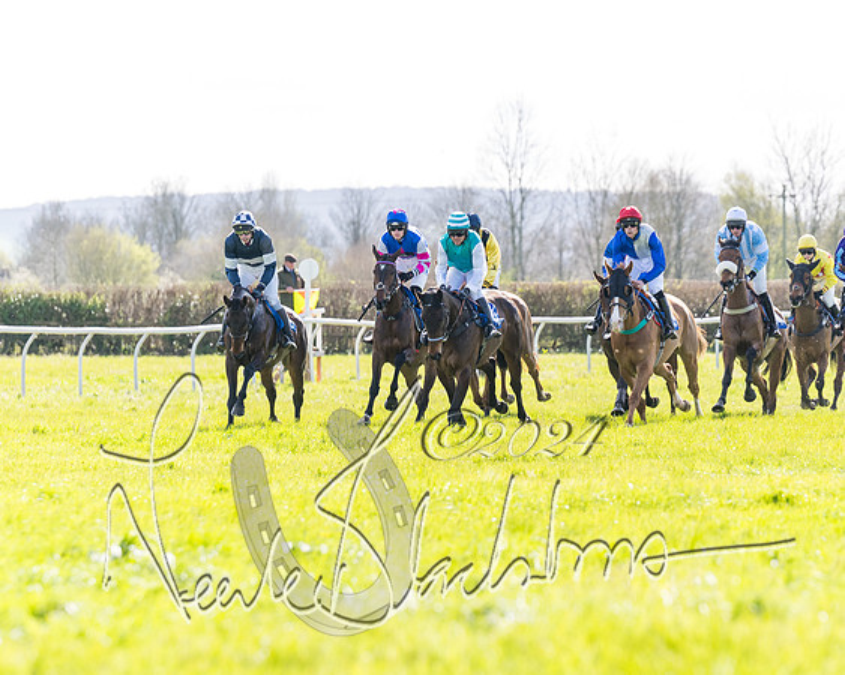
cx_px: 507
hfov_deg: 7.2
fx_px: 6760
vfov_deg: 5.7
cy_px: 338
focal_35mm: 270
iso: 400
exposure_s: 1/1600
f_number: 4
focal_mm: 160
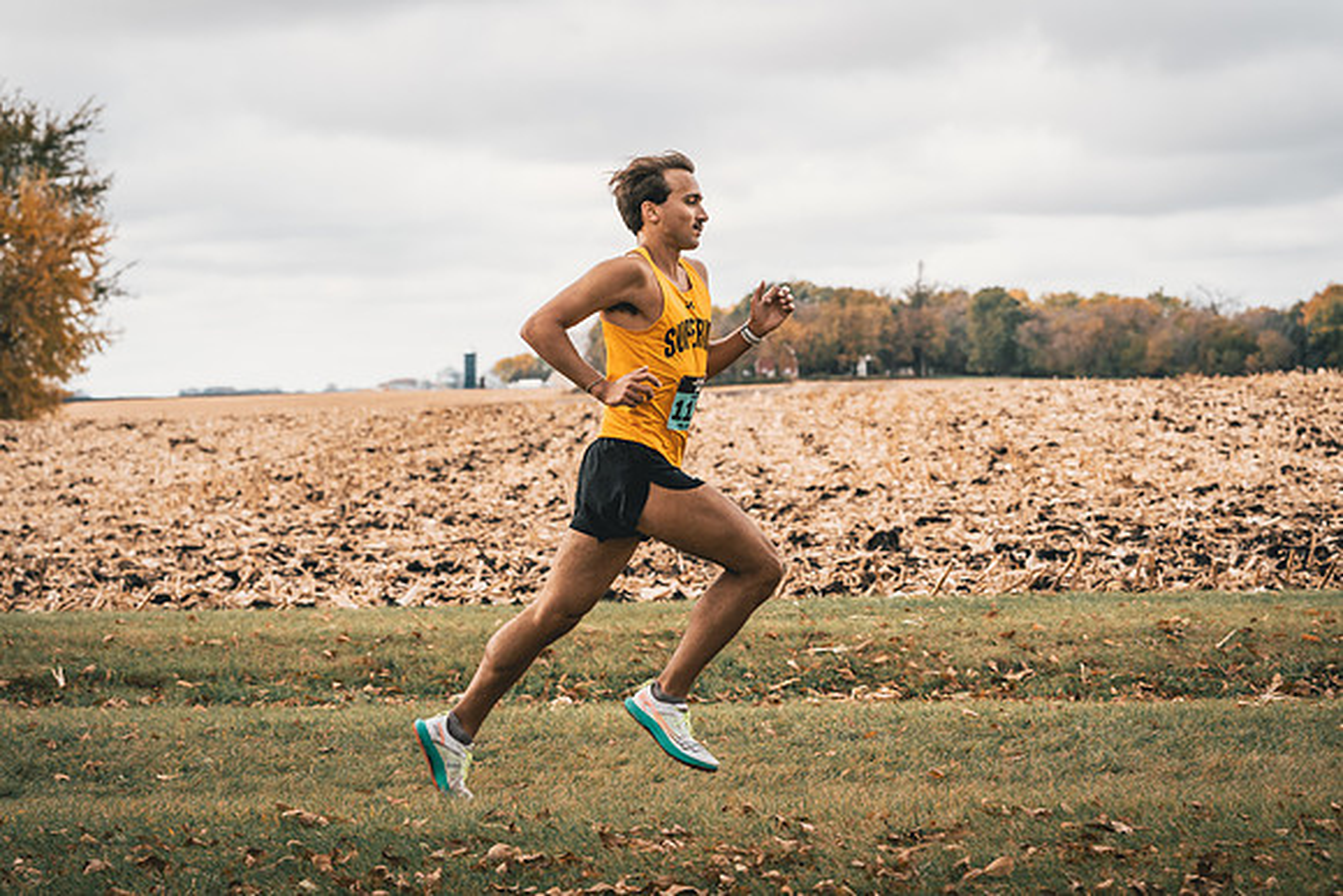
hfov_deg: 20.9
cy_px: 442
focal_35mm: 98
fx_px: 3641
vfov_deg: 14.0
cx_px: 722
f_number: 6.3
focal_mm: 89
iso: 400
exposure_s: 1/1000
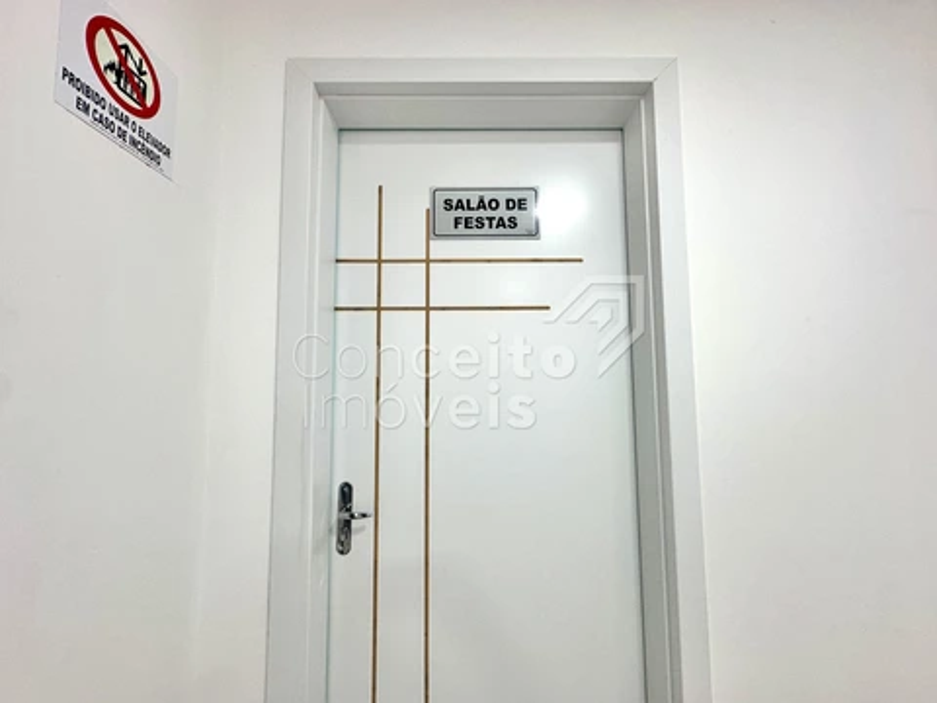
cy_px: 352
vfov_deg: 85.7
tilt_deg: +4.7
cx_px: 468
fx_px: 379
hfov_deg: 102.1
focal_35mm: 14
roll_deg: +0.3
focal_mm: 2.22
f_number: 2.2
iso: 125
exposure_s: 1/120
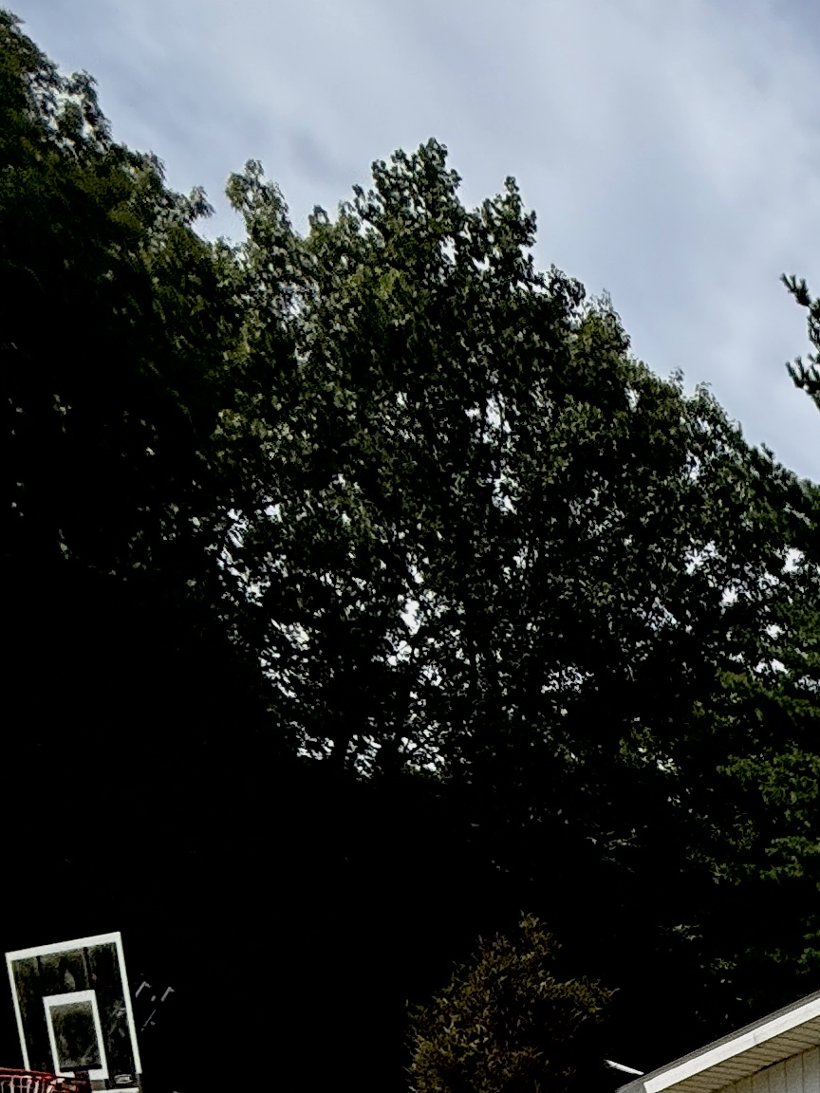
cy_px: 1534
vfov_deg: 28.8
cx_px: 1289
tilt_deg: -2.1
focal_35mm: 49
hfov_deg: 22.9
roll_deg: -3.0
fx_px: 1548
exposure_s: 1/2506
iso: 50
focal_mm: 2.22
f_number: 2.2
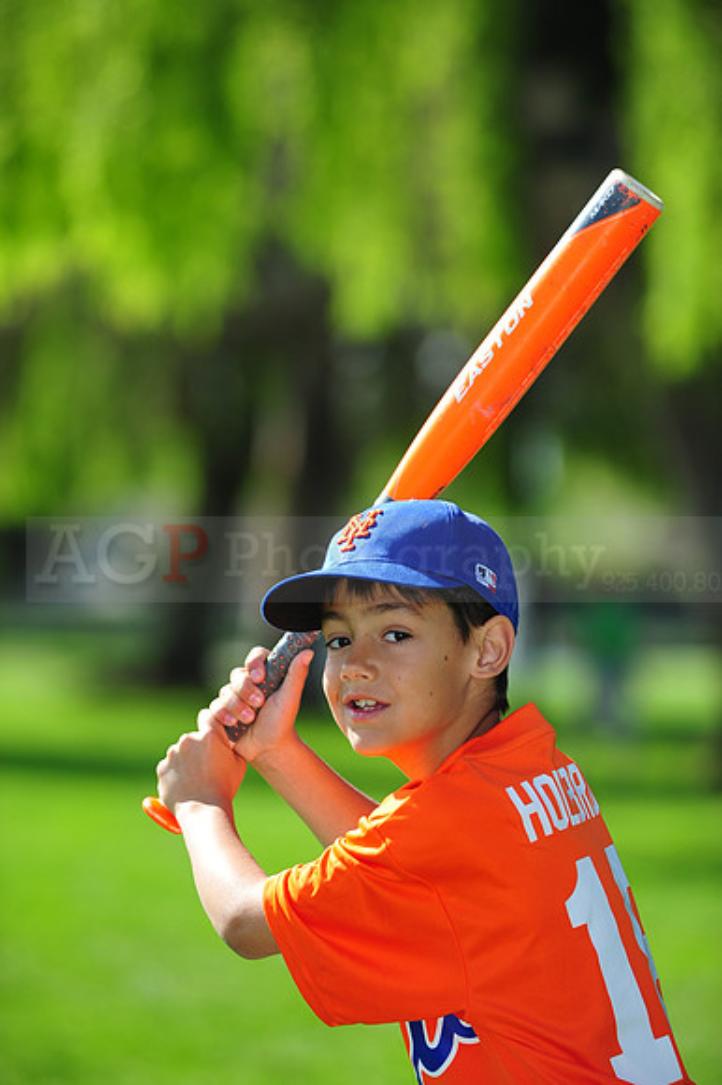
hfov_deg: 6.9
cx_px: 361
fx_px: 6023
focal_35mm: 200
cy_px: 542
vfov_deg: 10.3
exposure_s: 1/800
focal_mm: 200
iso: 200
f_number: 4.5
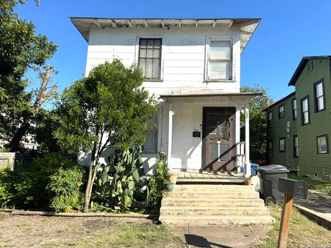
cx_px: 166
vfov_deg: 56.8
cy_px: 124
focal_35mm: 24
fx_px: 229
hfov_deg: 71.6
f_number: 1.78
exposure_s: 1/4049
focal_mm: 6.76
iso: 80
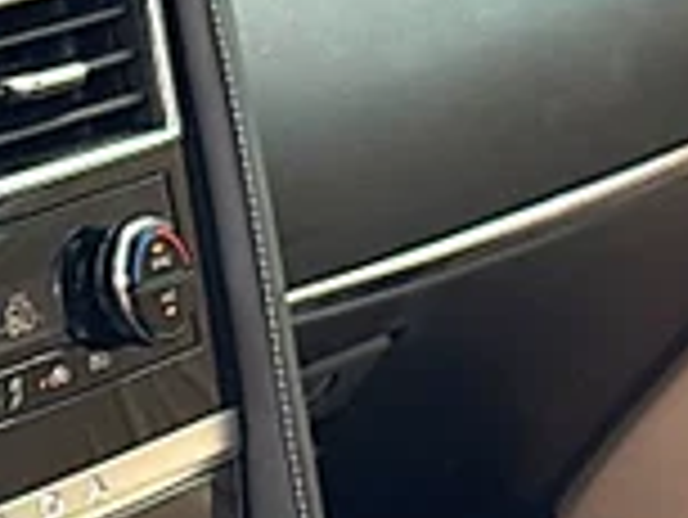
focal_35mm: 219
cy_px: 507
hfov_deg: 8.7
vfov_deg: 6.8
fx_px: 4356
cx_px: -517
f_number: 1.78
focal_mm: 6.86
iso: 64
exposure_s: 1/171
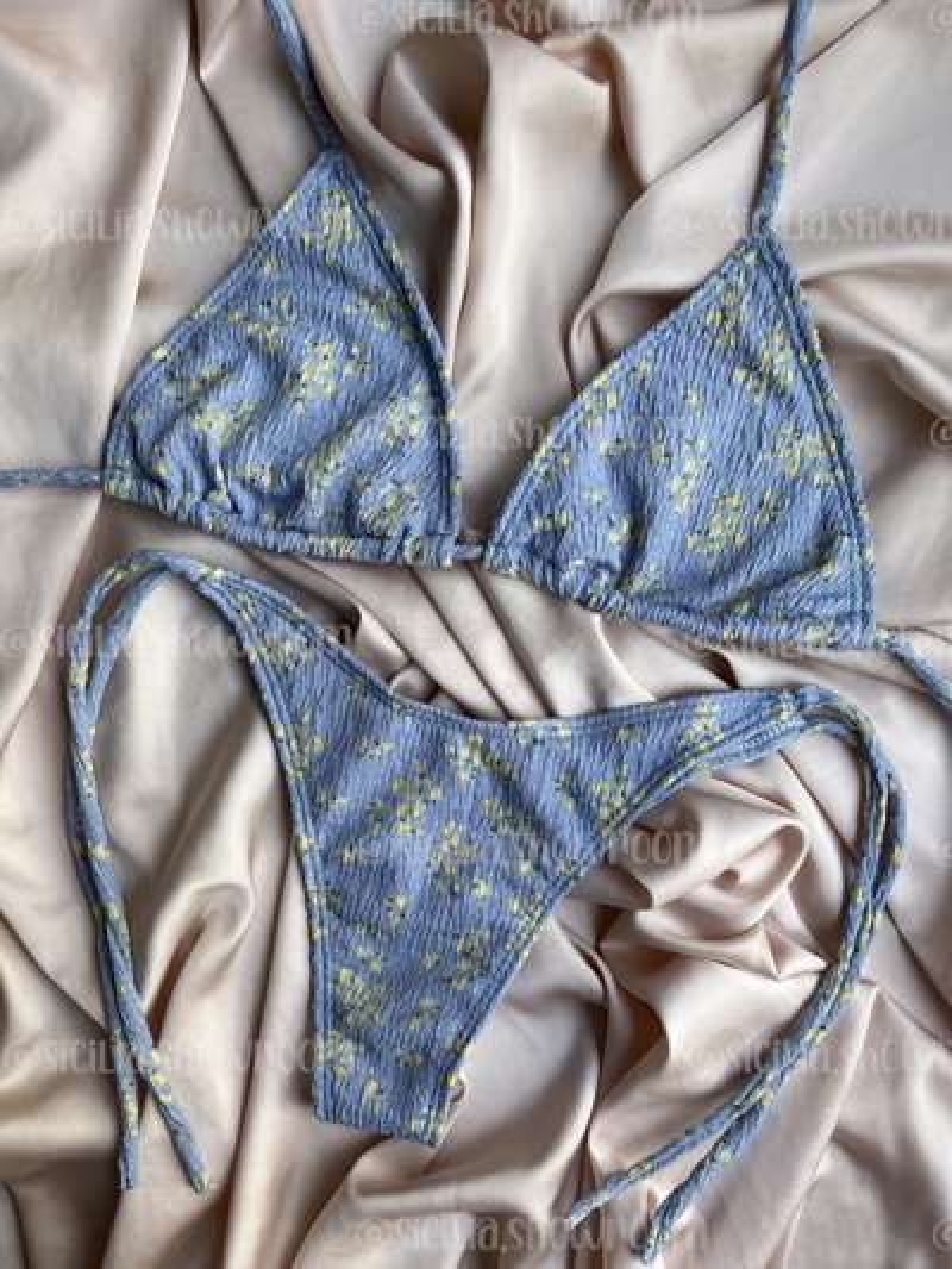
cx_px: 476
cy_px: 634
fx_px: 953
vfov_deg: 67.3
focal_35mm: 26
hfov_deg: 53.1
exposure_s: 1/254
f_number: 1.6
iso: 40
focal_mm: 5.1
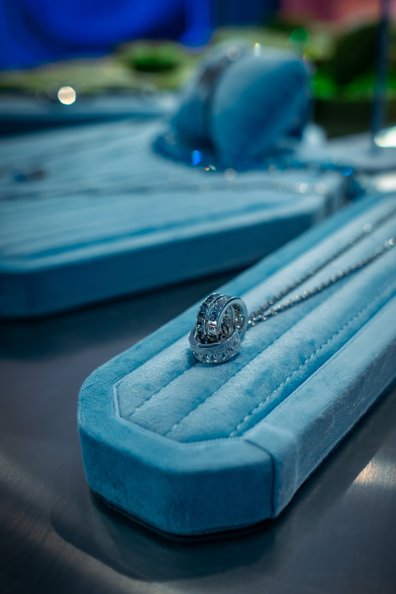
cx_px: 223
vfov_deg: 47.3
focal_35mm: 41
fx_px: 677
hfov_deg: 32.6
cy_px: 331
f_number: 2.8
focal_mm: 23
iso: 200
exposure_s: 1/180
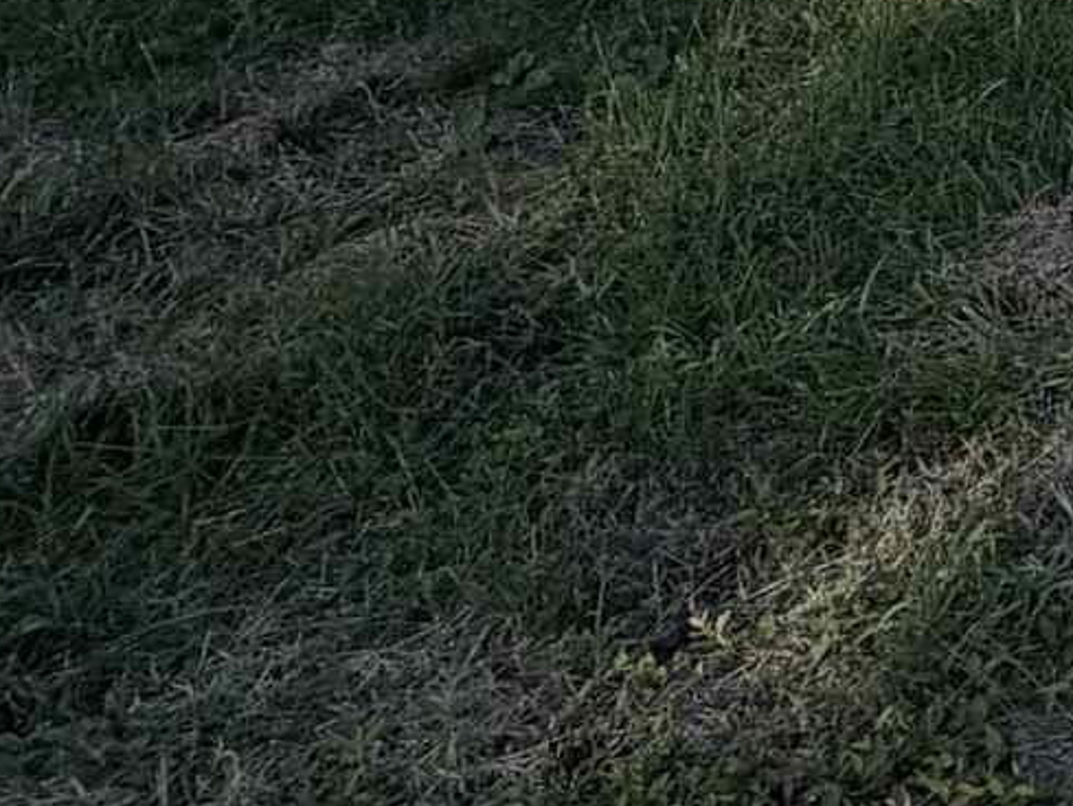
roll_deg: -2.3
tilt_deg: -4.3
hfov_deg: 15.5
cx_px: 2387
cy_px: -806
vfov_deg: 14.1
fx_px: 2728
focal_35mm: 88
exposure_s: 1/664
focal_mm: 2.22
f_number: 2.2
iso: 40
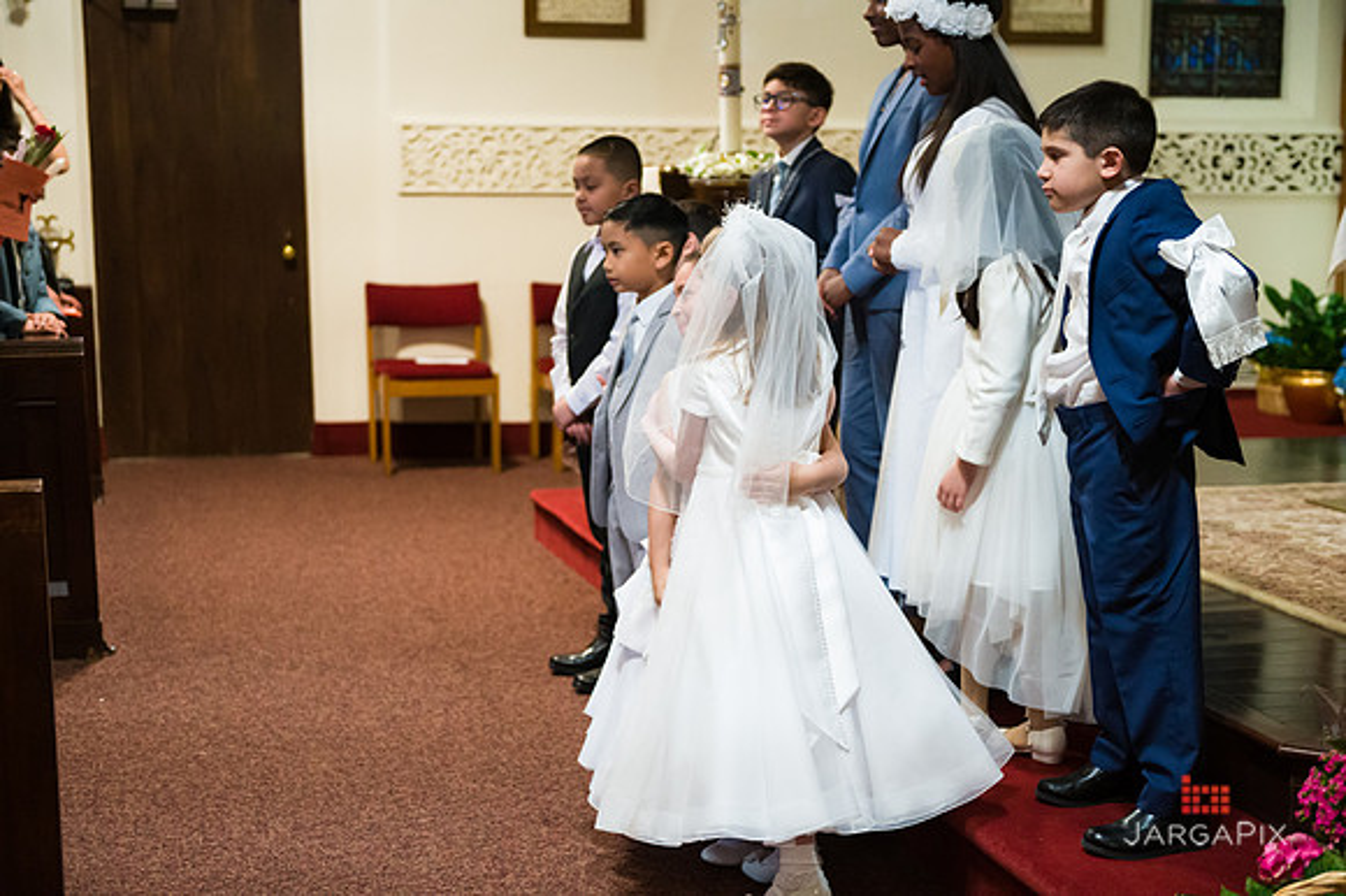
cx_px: 673
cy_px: 448
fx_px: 2055
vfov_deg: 24.6
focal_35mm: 55
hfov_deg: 36.3
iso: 6400
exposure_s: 1/200
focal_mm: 55
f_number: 3.2
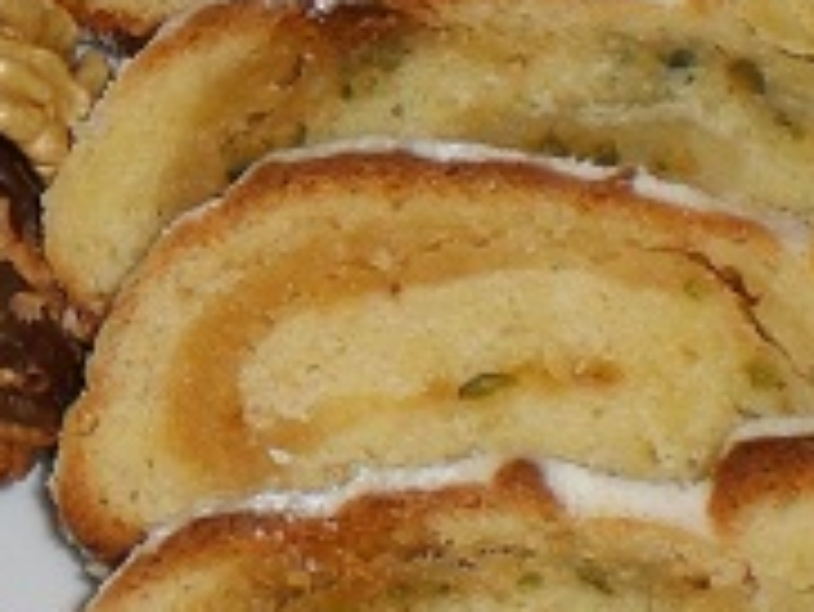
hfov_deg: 14.2
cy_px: 232
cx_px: -81
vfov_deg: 10.9
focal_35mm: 136
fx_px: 3200
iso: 50
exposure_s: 1/60
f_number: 4.4
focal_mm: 6.3
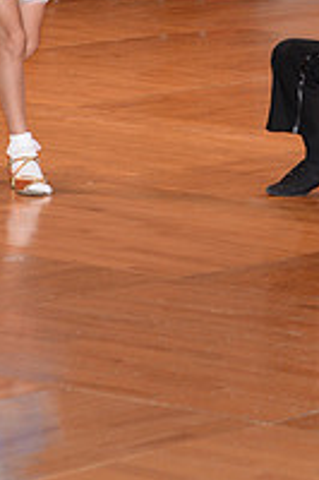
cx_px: 251
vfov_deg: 7.1
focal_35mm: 290
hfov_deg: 4.7
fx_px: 3861
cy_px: -84
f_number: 5.6
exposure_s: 1/200
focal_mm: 100
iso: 1250
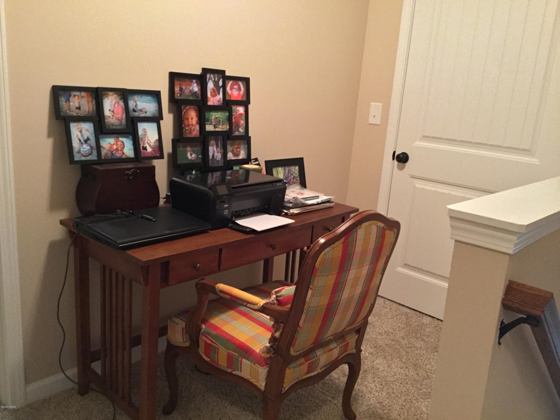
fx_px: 502
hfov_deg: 58.4
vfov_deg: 45.4
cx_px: 280
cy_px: 210
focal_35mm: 31
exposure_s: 1/17
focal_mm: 3.3
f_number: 2.4
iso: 320
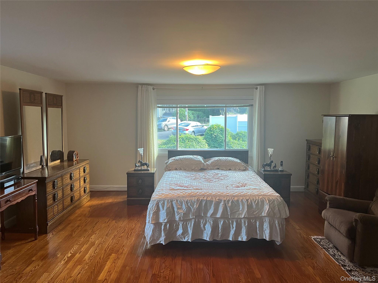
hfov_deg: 67.3
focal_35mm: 26
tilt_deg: -5.6
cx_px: 189
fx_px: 284
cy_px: 142
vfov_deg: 53.1
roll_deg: -0.2
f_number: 1.5
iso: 125
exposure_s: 1/68
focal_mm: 5.7
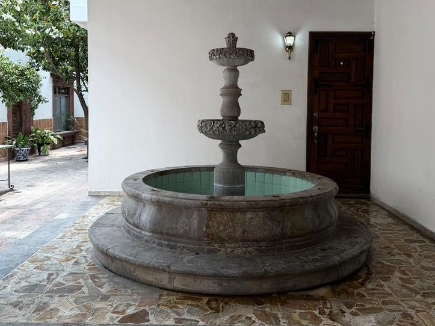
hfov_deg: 54.0
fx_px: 427
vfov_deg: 41.5
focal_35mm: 34
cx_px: 217
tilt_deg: -2.8
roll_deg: -0.4
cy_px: 123
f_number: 1.78
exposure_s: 1/433
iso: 80
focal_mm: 6.76
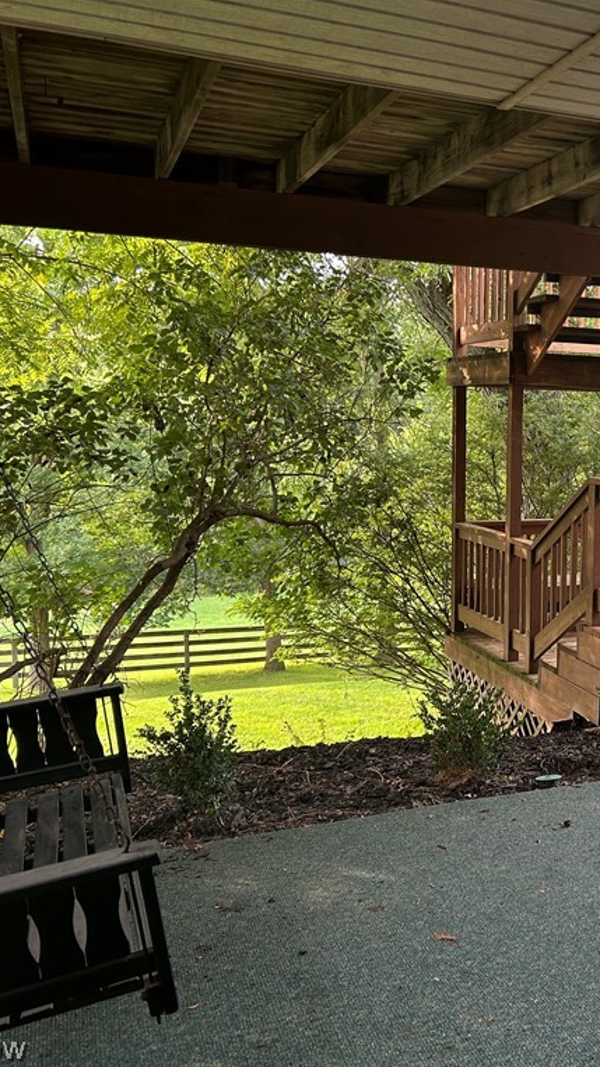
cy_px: 534
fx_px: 1075
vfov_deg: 52.8
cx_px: 597
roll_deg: -0.8
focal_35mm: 38
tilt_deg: -4.0
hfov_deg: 29.2
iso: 80
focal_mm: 5.7
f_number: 1.5
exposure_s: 1/121
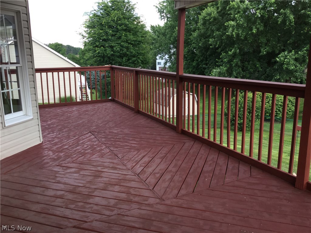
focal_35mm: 31
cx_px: 156
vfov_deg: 45.4
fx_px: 279
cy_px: 116
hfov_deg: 58.4
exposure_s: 1/120
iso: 25
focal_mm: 3.3
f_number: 2.4
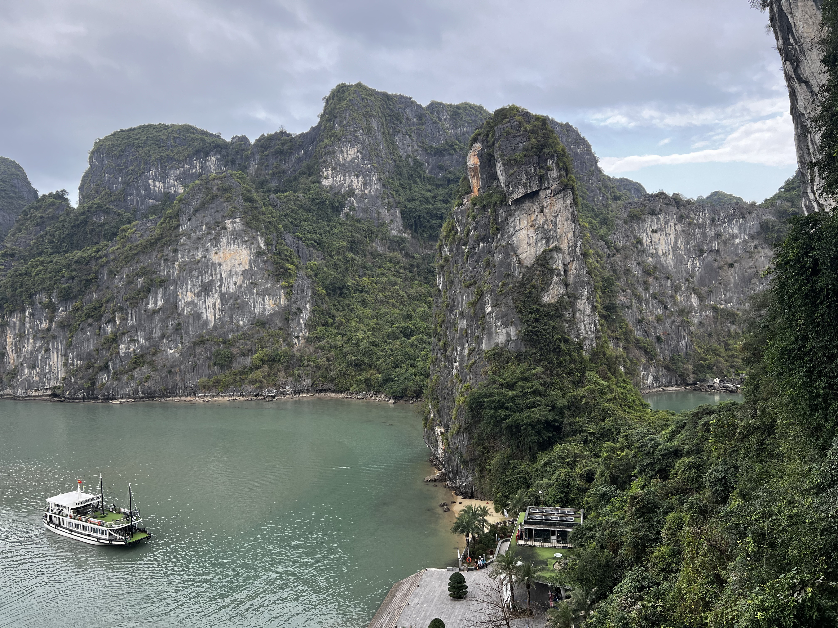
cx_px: 419
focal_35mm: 26
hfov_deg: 67.3
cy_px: 314
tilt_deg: -0.8
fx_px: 629
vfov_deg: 53.1
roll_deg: +2.4
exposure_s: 1/374
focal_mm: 5.7
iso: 50
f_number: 1.5
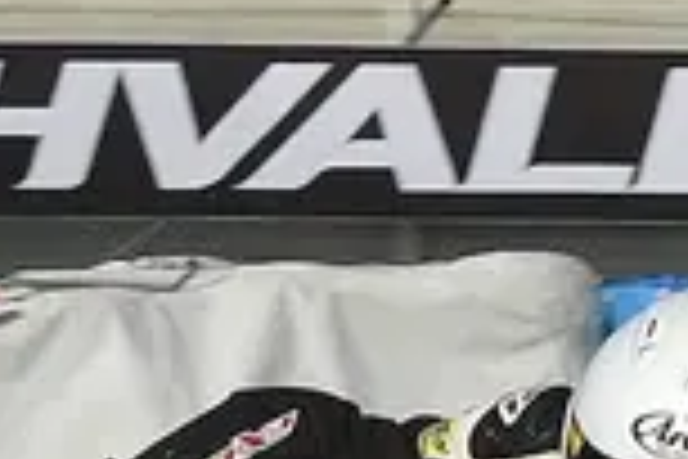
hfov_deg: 3.9
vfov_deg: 2.6
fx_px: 10166
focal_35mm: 532
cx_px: 1160
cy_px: 380
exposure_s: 1/800
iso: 100
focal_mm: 68
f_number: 8
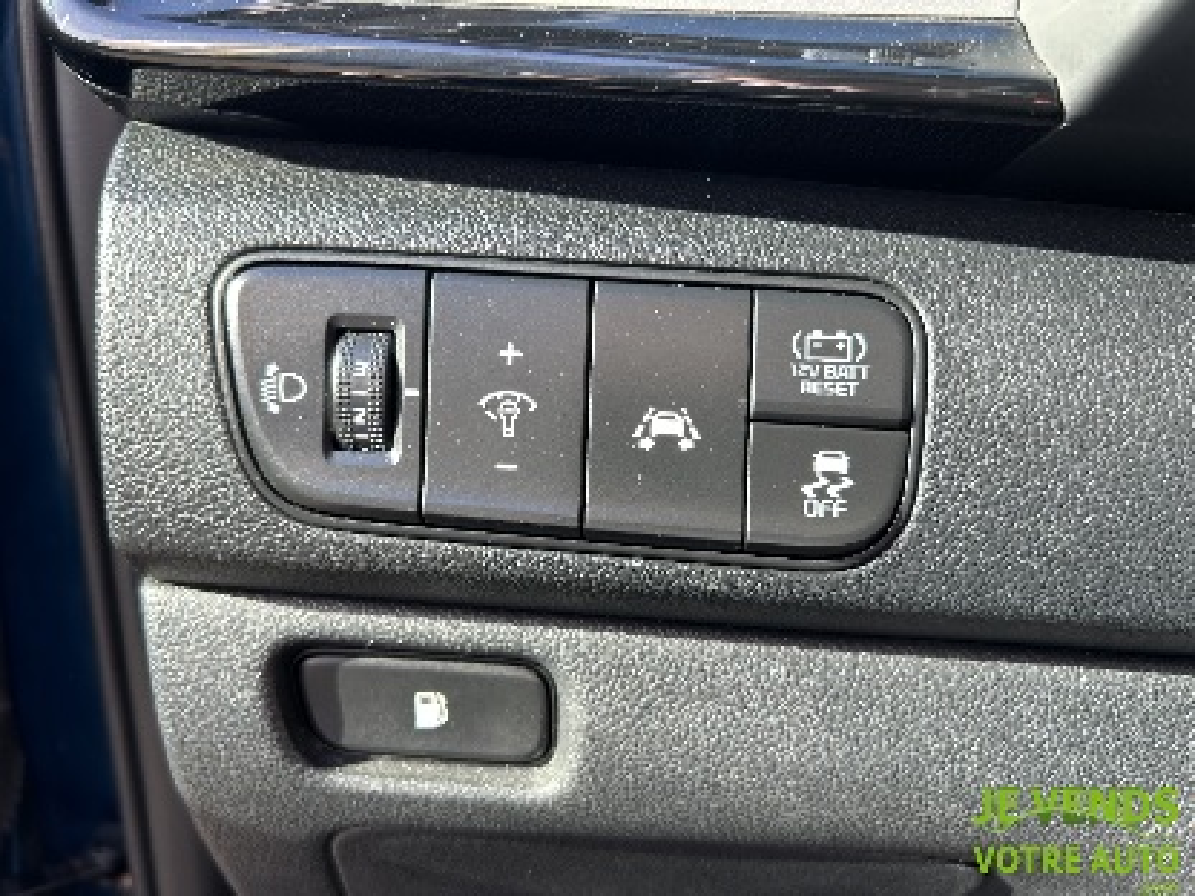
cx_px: 598
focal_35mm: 26
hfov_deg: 67.3
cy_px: 448
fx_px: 898
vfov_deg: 53.1
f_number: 1.5
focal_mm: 5.7
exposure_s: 1/121
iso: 40
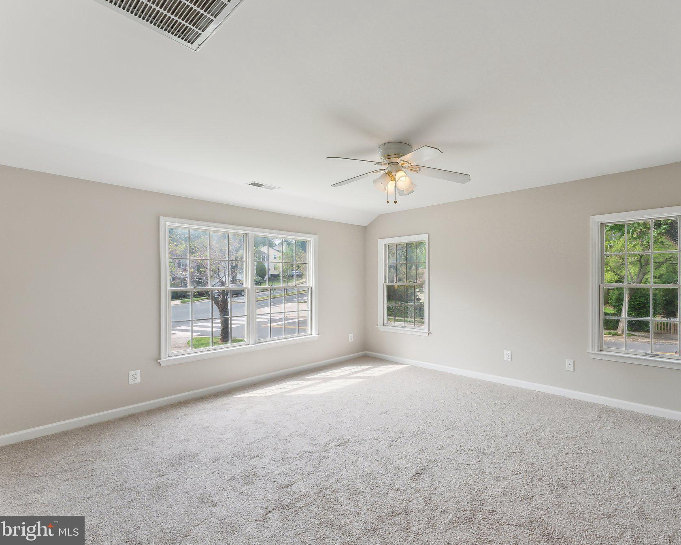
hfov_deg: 91.9
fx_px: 323
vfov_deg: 80.4
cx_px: 409
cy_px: 269
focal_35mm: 16
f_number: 9
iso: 250
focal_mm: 14
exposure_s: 1/30
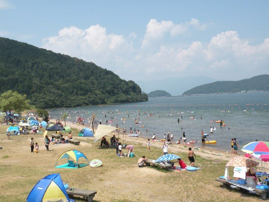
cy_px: 101
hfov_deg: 44.8
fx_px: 326
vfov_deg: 34.3
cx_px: 134
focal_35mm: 42
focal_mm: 7.4
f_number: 6.3
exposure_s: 1/246
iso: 64
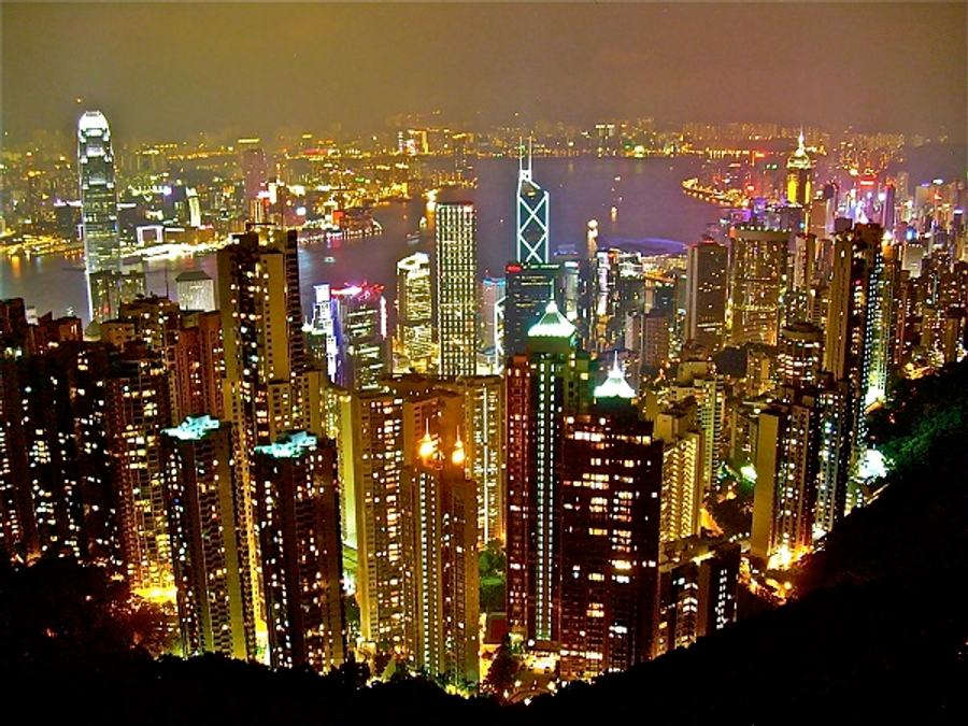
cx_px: 484
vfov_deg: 37.7
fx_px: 1063
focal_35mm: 38
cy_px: 363
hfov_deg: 49.0
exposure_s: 2
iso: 200
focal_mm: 6.3
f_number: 2.8
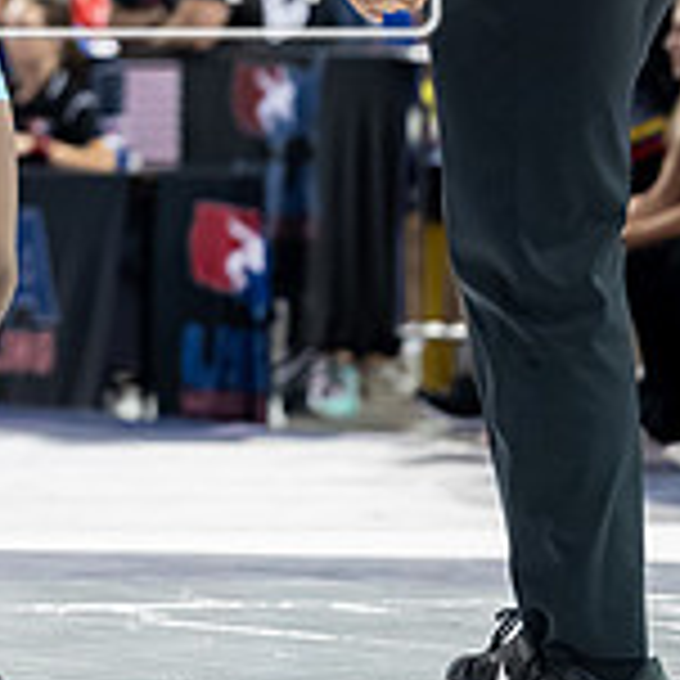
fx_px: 7112
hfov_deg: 5.5
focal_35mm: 320
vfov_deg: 5.5
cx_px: -132
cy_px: -65
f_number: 2.8
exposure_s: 1/800
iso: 4500
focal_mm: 90
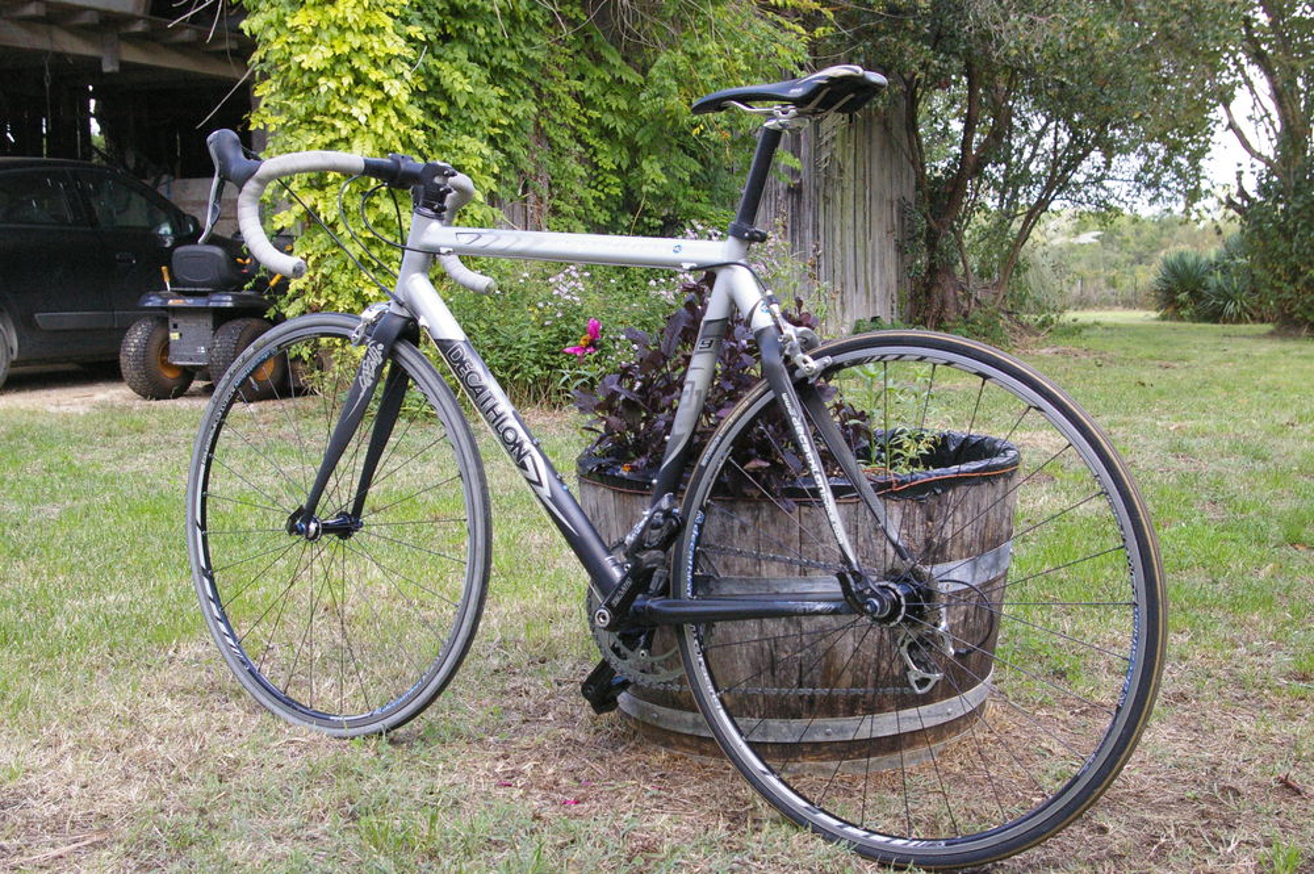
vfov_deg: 28.9
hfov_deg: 42.4
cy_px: 437
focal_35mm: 46
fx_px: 1696
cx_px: 657
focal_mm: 31
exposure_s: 1/500
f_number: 8
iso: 1600
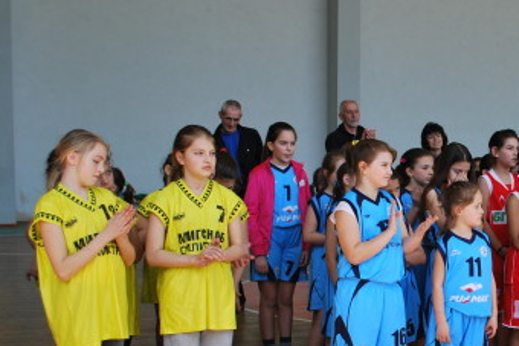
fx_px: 923
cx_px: 497
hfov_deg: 29.7
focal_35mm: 64
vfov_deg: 21.2
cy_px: 240
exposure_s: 1/125
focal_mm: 22
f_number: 5.6
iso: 200
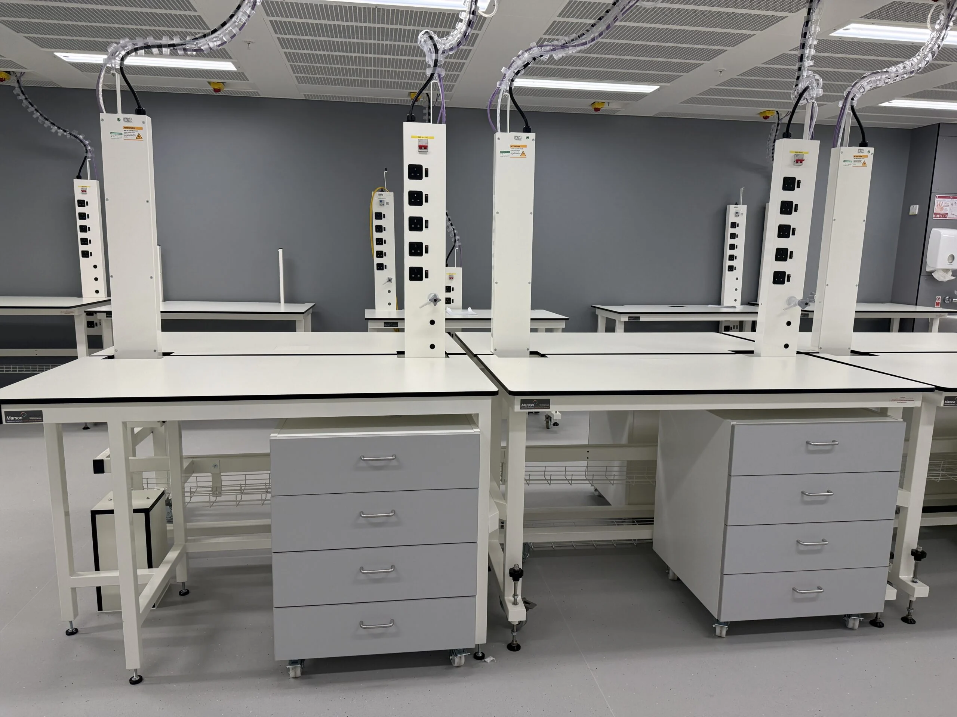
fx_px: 664
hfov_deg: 71.6
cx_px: 478
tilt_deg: -9.4
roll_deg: -0.8
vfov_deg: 56.8
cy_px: 358
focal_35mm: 24
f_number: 1.78
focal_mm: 6.76
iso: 160
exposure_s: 1/240
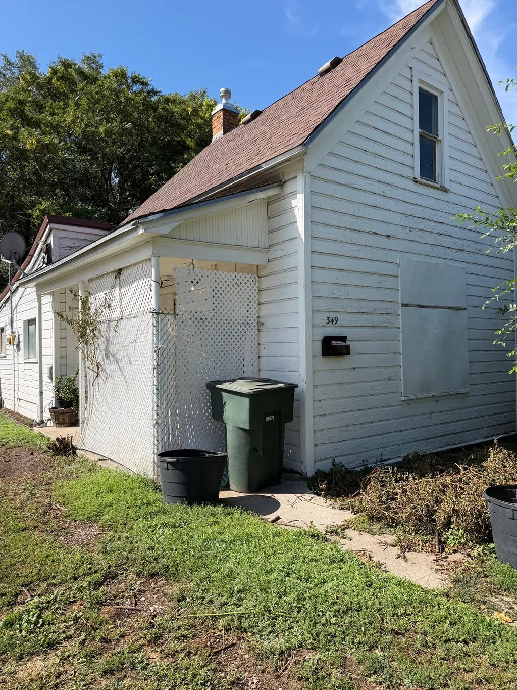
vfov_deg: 71.6
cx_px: 258
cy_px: 345
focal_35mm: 24
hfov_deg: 56.8
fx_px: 478
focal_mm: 6.76
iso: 80
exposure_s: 1/3279
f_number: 1.78
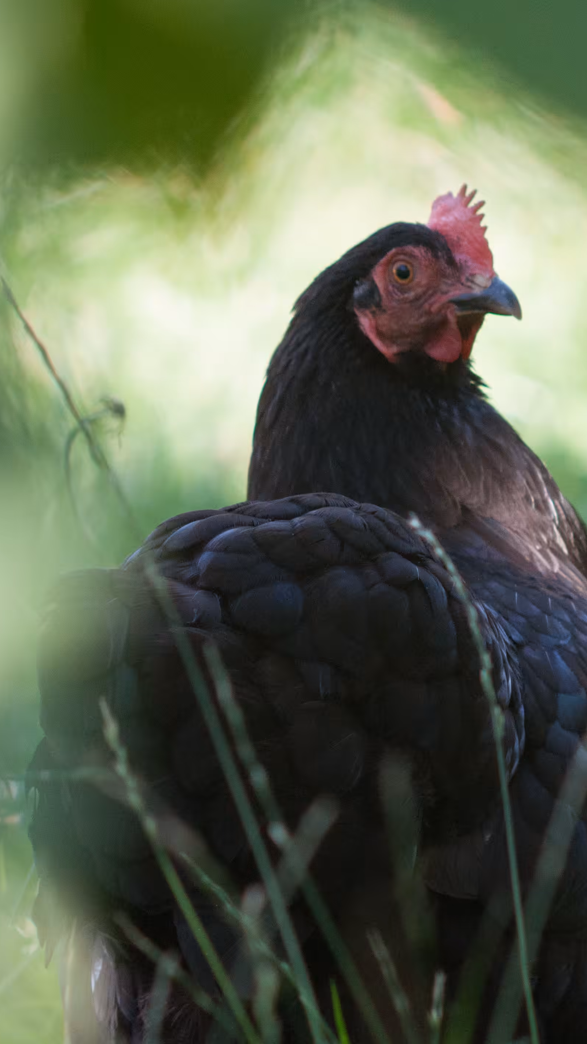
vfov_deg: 2.3
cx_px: 377
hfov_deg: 1.3
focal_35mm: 946
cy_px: 522
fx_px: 26175
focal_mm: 400
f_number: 5.6
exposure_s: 1/320
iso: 1600
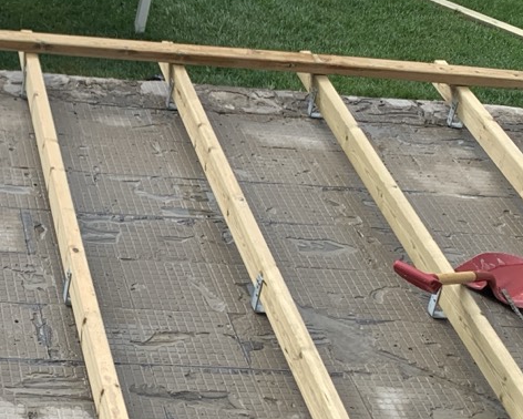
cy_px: 331
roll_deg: -8.3
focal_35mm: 86
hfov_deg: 21.5
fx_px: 1332
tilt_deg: -33.2
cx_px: 18
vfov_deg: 17.7
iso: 25
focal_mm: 4.25
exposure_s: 1/1513
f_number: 1.8
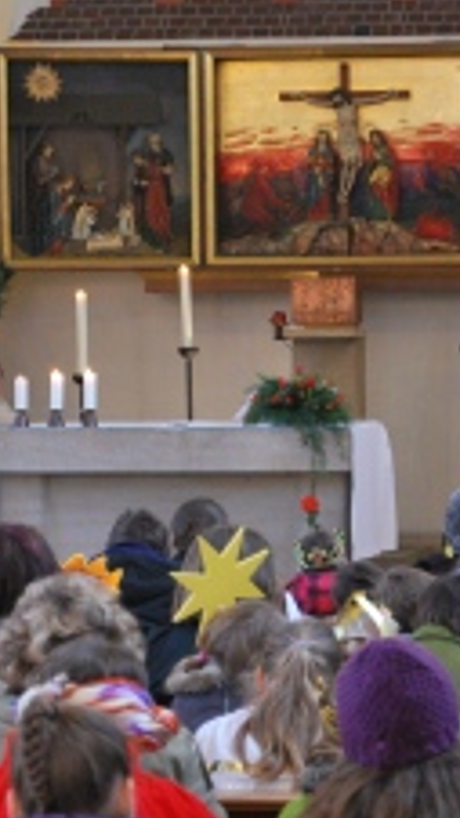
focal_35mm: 181
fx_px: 3928
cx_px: 286
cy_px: 532
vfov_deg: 11.9
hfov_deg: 6.7
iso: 800
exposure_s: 1/15
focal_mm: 58
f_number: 5.3
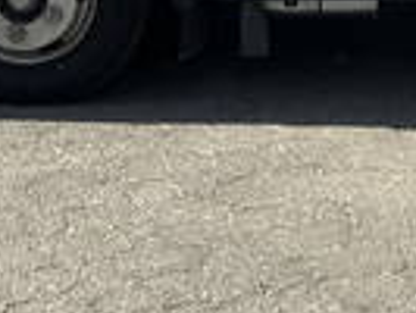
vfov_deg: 9.8
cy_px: -407
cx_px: 479
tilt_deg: -1.2
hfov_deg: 14.2
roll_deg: -2.8
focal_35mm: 135
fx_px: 1624
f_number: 1.8
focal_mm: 3.99
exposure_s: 1/2208
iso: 32
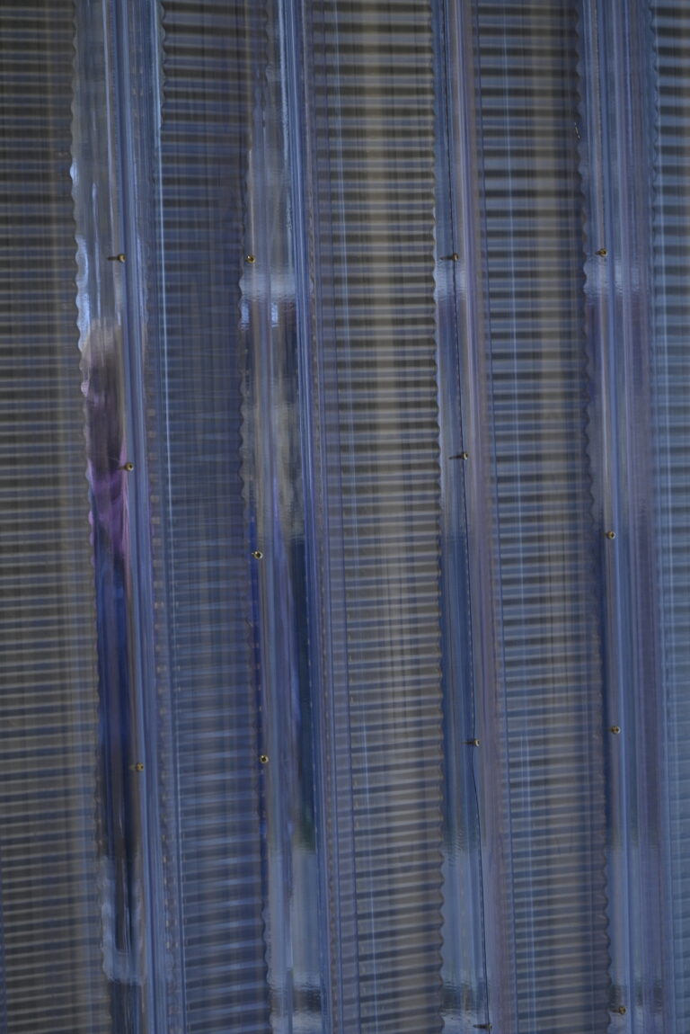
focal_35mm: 200
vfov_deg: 10.3
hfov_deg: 6.9
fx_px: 5743
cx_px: 345
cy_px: 517
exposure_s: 1/80
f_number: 6.3
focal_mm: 200
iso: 1000
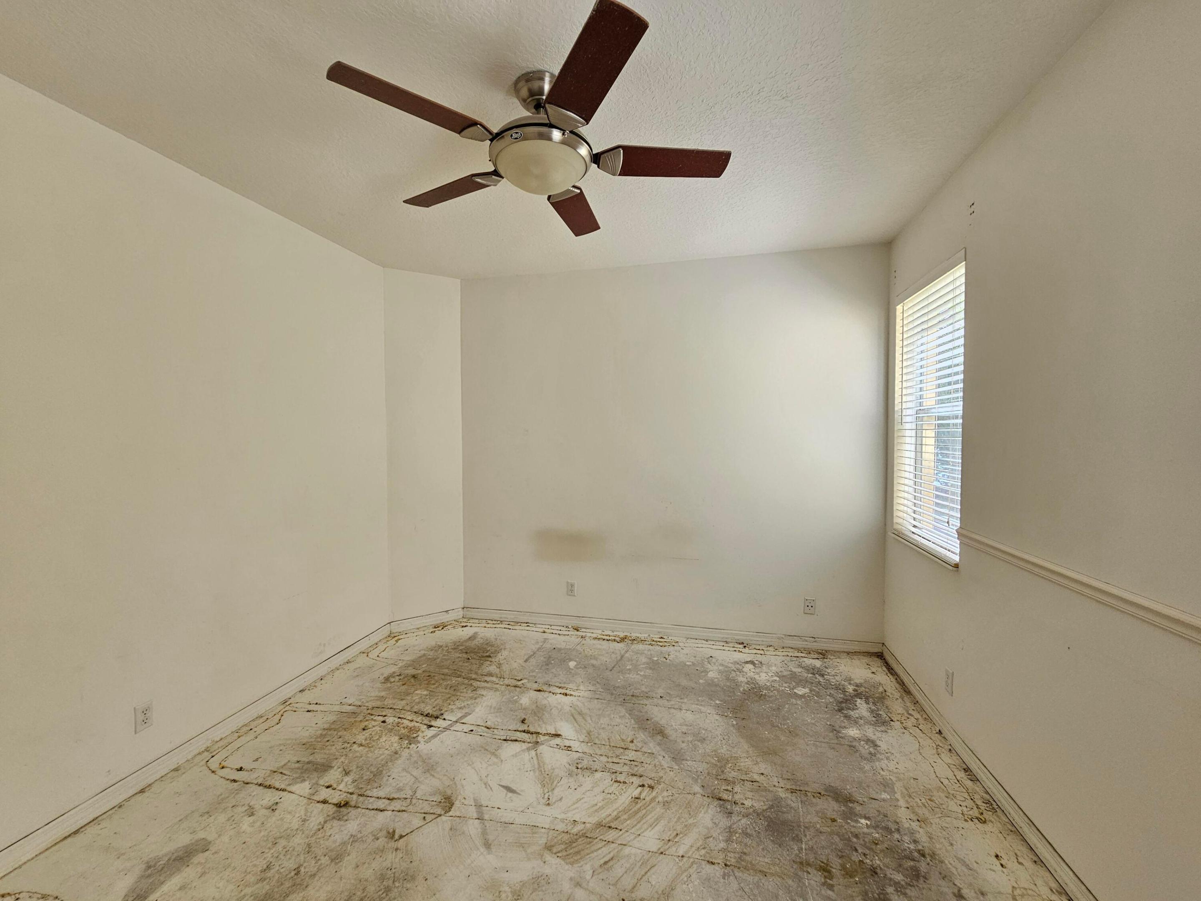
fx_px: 451
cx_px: 600
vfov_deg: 89.9
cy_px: 450
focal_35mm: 13
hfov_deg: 106.2
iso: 64
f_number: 2.2
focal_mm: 2.2
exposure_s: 1/120
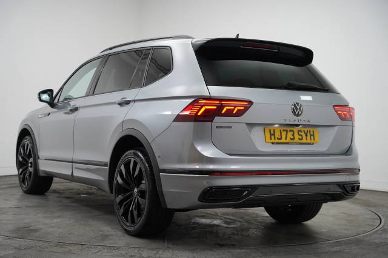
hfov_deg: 37.2
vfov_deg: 25.3
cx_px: 194
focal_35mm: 54
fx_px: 576
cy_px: 129
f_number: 4
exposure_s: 1/160
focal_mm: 53.5
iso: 1250
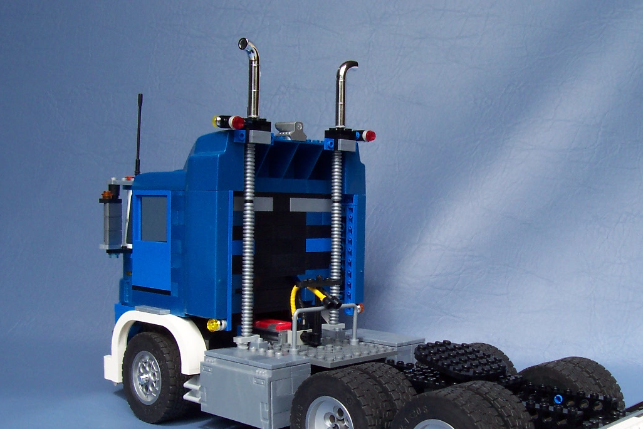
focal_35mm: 45
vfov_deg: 29.7
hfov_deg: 43.5
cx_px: 370
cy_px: 272
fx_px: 804
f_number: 5.6
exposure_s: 1/250
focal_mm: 5.6
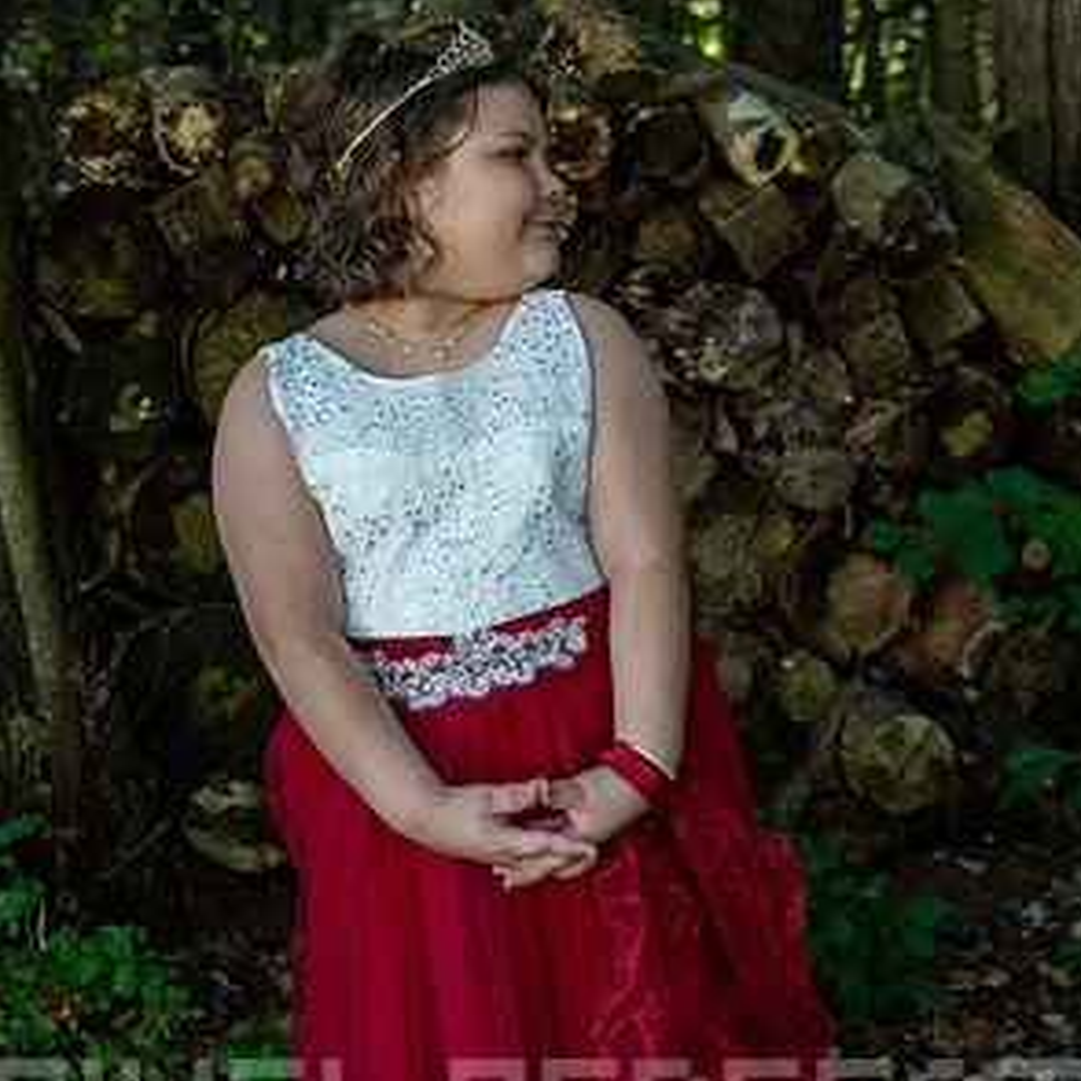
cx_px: 542
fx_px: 2155
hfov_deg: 28.2
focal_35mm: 61
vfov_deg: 28.1
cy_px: 460
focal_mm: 47
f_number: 4.5
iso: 640
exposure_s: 1/200
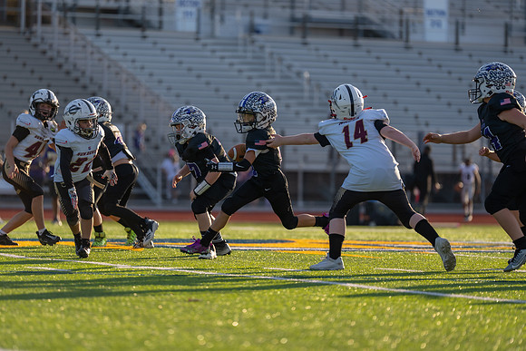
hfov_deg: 10.3
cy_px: 176
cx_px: 263
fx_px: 2923
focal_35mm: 200
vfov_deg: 6.9
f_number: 2.8
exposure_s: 1/1250
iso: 125
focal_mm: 200
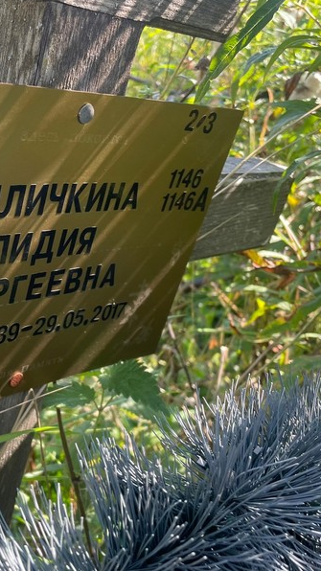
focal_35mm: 38
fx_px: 575
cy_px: 285
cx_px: 43
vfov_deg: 52.8
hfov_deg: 30.1
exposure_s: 1/214
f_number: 1.6
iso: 32
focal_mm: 4.2
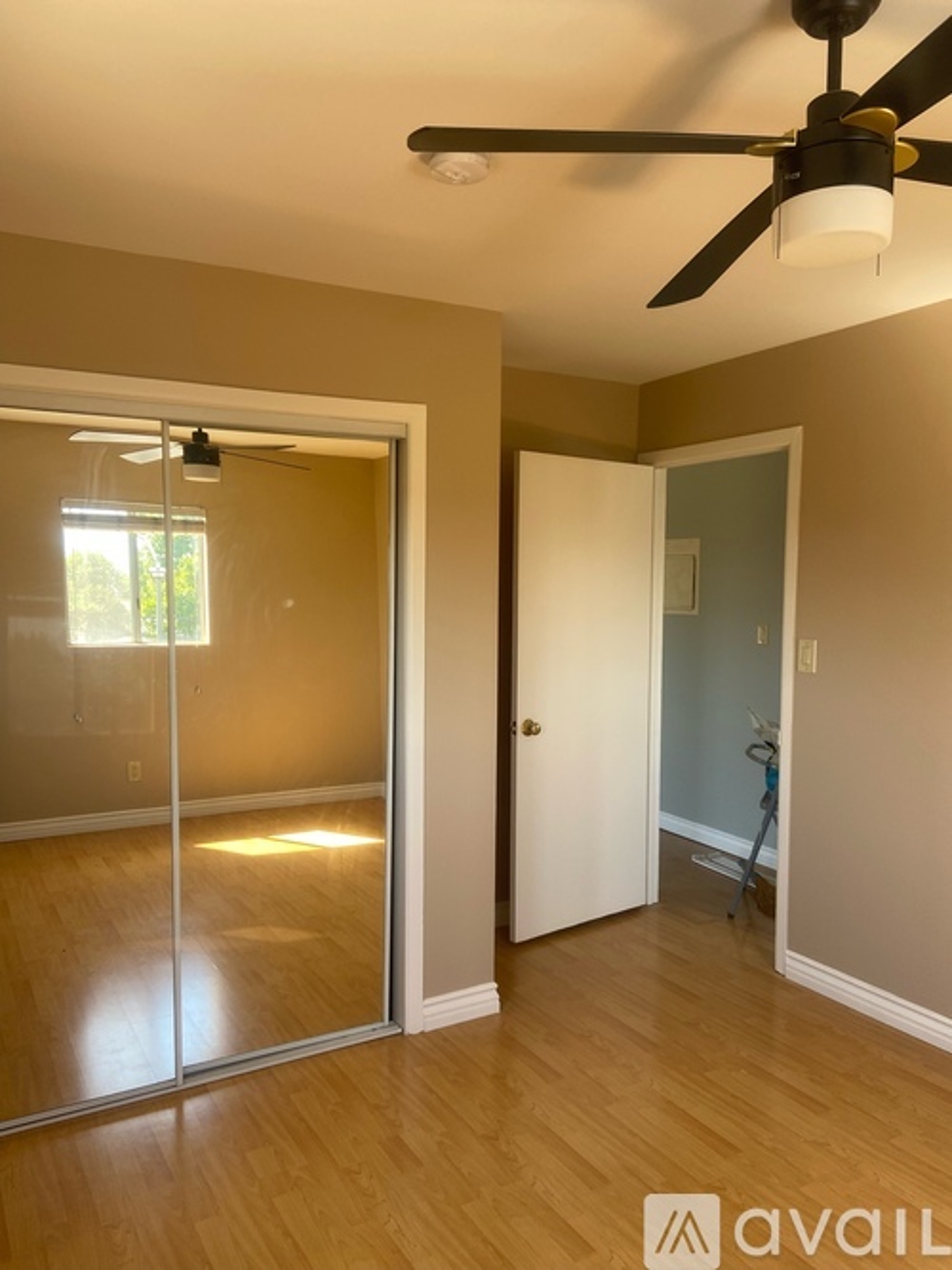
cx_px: 476
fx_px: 954
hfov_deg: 53.0
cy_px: 635
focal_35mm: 26
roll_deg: +0.0
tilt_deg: -2.5
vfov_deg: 67.3
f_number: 1.8
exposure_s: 1/121
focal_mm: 4.25
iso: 64
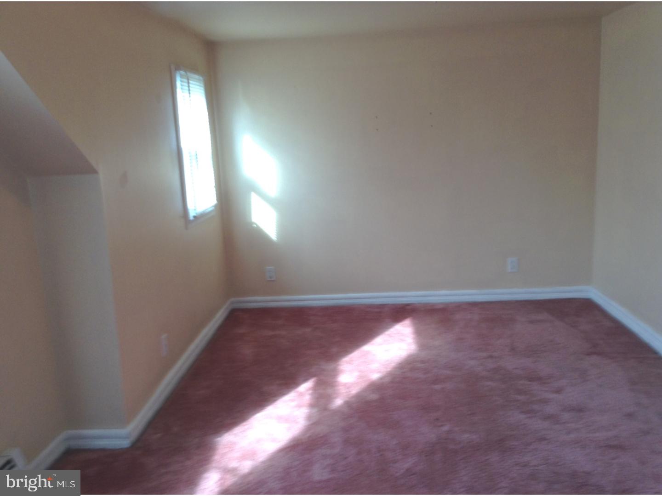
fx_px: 631
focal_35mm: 33
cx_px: 331
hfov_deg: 55.4
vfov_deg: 42.9
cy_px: 248
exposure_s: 1/25
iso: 32
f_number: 2.4
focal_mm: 3.3
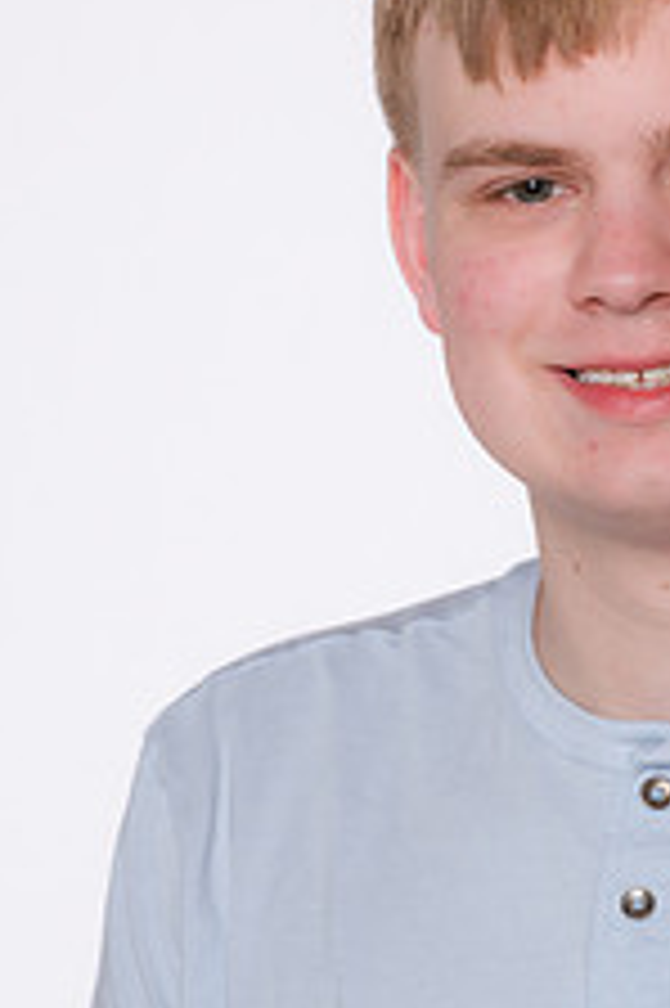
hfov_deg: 3.4
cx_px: 589
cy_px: 549
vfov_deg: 5.1
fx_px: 11239
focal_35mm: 402
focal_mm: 200
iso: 400
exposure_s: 1/400
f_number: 7.1
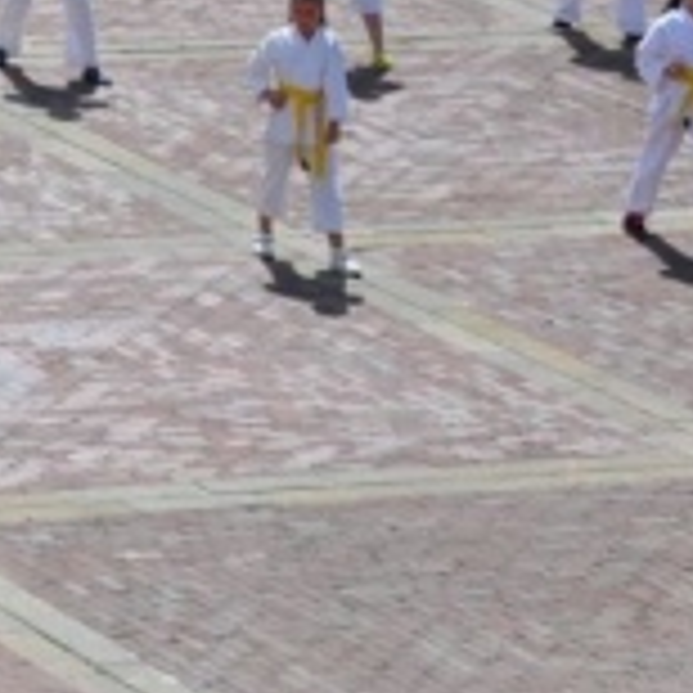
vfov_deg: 5.5
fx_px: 7180
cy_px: -88
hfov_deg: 5.4
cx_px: -868
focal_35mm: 317
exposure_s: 1/4000
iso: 500
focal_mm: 48
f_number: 5.6
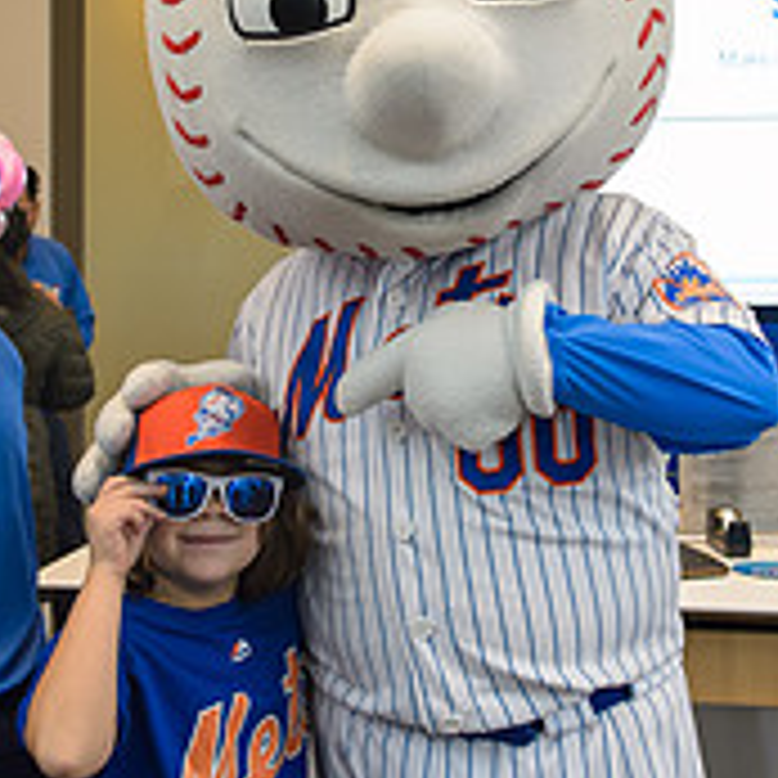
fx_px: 1577
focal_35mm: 62
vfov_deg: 27.3
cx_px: 411
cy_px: 175
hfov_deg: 27.7
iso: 800
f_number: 3.5
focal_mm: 28
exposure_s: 1/100
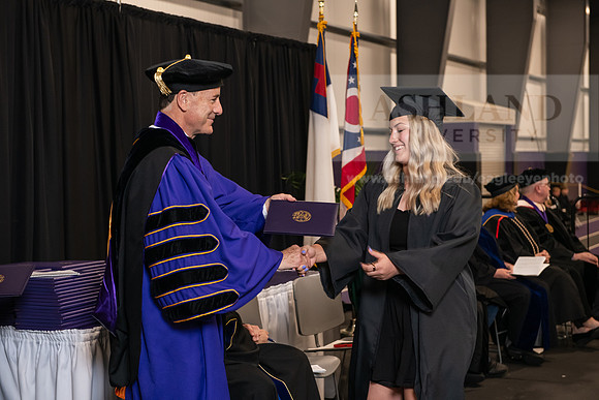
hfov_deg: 30.5
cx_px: 300
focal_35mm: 66
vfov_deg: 20.6
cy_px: 200
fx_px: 1098
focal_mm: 66
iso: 1600
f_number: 5
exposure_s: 1/125
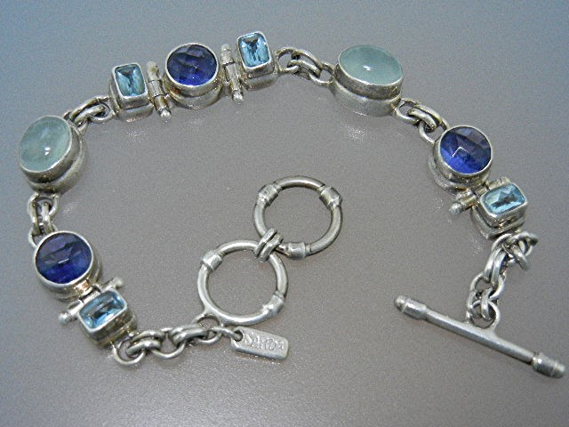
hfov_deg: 32.7
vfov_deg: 24.8
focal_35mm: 59
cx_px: 284
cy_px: 214
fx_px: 970
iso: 800
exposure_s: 1/30
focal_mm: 10.6
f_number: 8
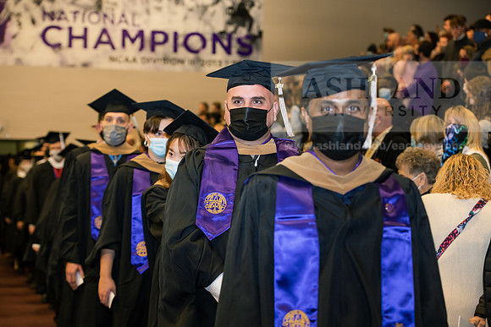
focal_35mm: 75
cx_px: 246
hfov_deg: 27.0
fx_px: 1023
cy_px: 164
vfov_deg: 18.2
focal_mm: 75
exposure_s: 1/200
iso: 2000
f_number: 4
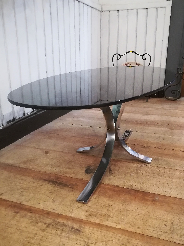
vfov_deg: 67.3
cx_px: 92
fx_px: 184
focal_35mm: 26
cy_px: 123
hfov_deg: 53.1
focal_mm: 3.83
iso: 640
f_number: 2.2
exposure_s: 1/20
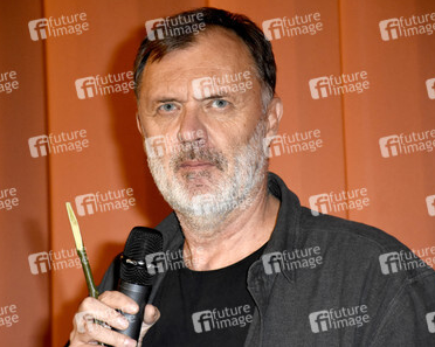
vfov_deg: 6.5
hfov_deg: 8.1
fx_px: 3075
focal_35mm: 239
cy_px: 173
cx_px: 191
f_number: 6.3
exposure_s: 1/60
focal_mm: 140
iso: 3200
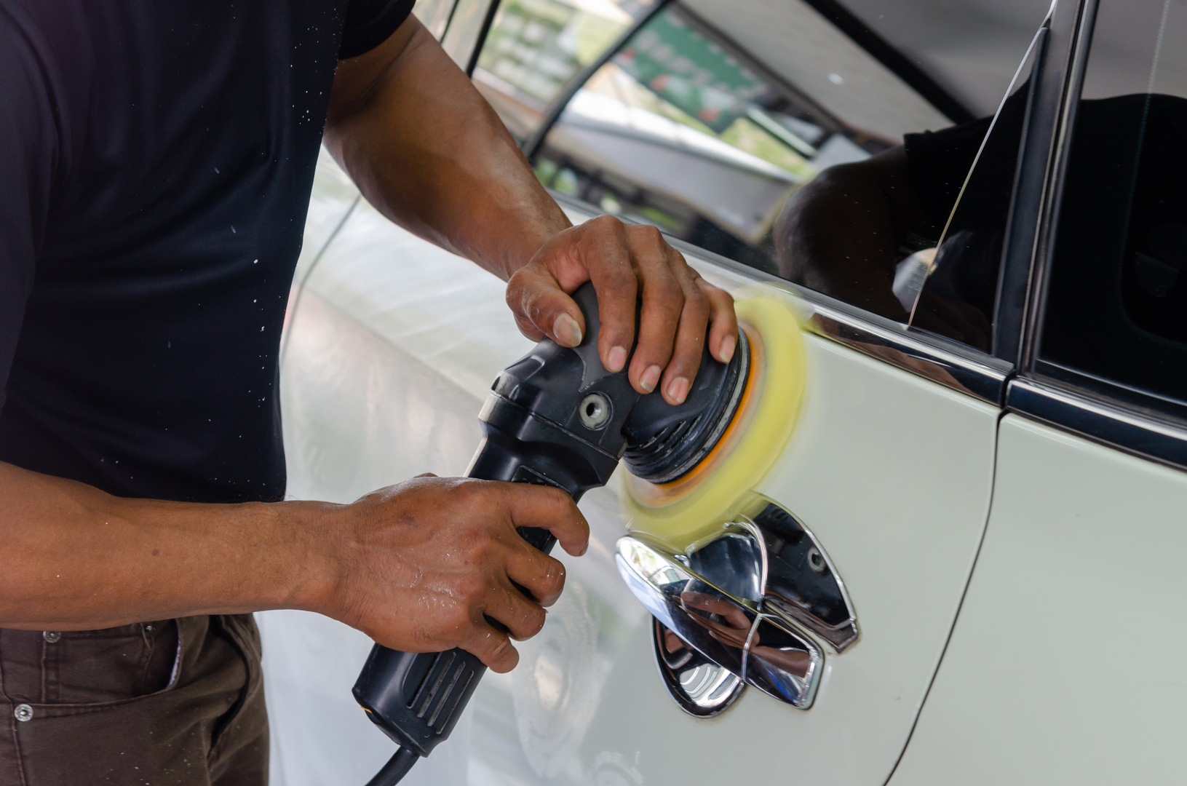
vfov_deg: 14.0
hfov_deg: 21.0
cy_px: 393
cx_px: 594
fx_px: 3208
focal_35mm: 98
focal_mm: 65
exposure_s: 1/100
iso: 400
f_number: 5
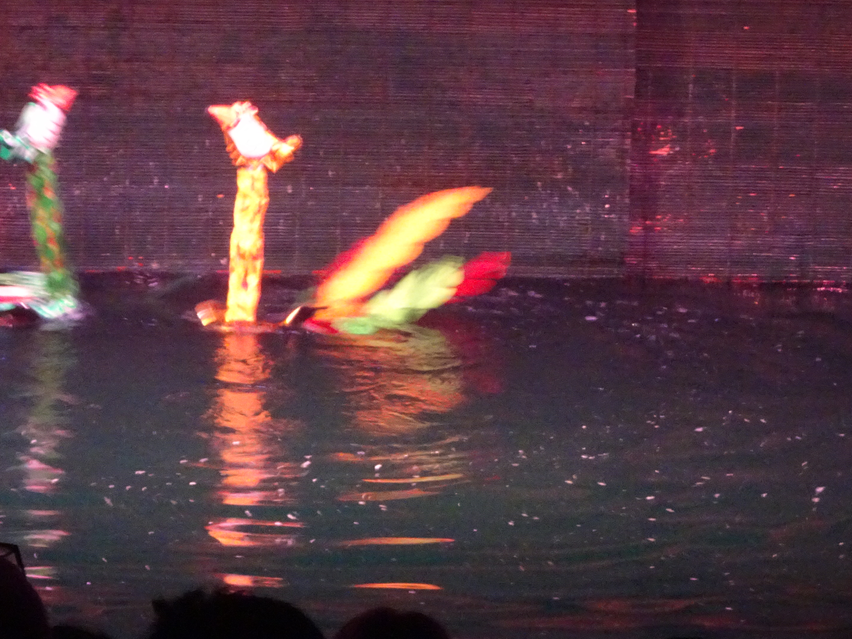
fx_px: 7925
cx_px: 204
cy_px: 162
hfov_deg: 6.1
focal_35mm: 322
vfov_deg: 4.6
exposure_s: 1/13
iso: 1600
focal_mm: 32.24
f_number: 5.6
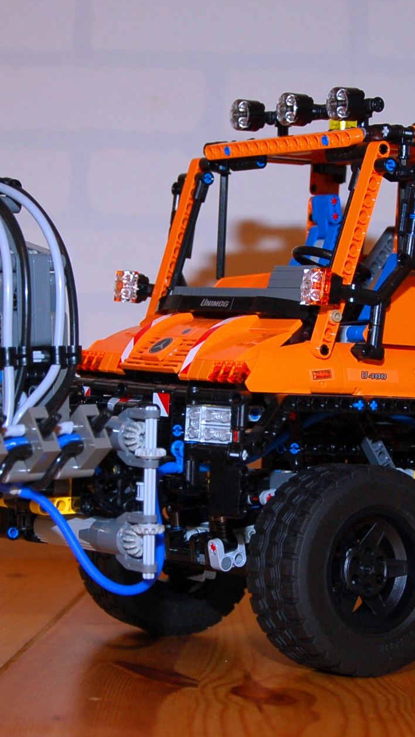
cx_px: 249
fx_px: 1760
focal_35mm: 90
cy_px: 417
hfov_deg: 13.4
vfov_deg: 23.6
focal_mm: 32
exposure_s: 1/60
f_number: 4.2
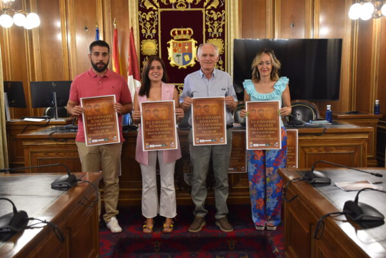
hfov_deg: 49.6
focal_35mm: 39
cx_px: 193
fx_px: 418
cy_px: 129
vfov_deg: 34.2
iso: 800
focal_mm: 26
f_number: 3.8
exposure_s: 1/60
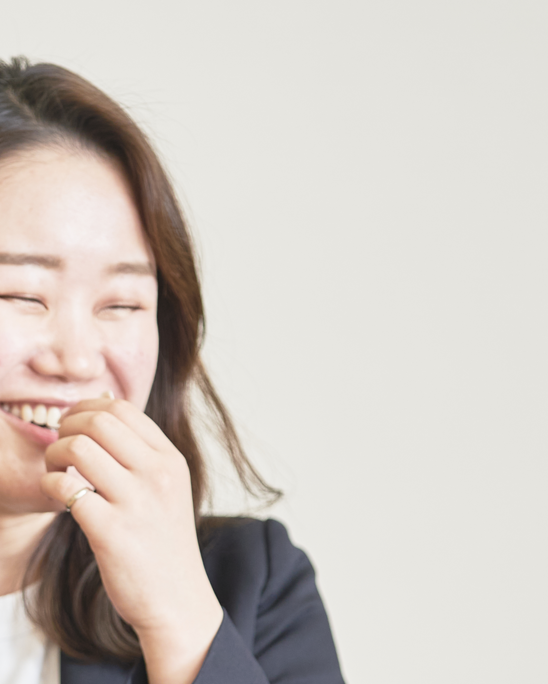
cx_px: 117
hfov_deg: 3.4
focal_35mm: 454
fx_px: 9201
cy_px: 503
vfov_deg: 4.3
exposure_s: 1/160
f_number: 2.8
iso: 100
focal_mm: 160
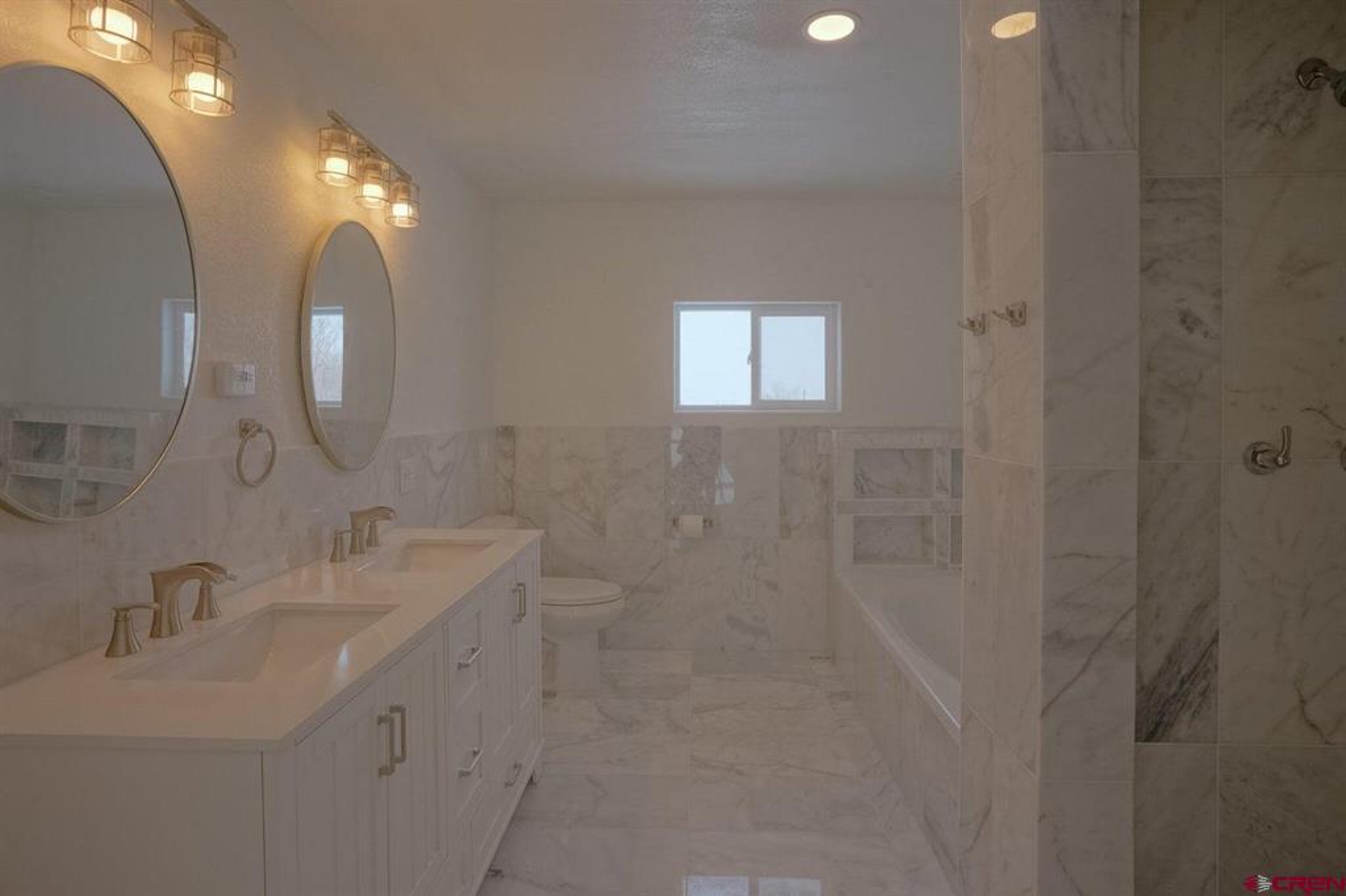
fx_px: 635
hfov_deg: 93.3
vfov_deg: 70.4
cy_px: 448
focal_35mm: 17
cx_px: 673
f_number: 13
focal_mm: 17
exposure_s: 1/90
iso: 500
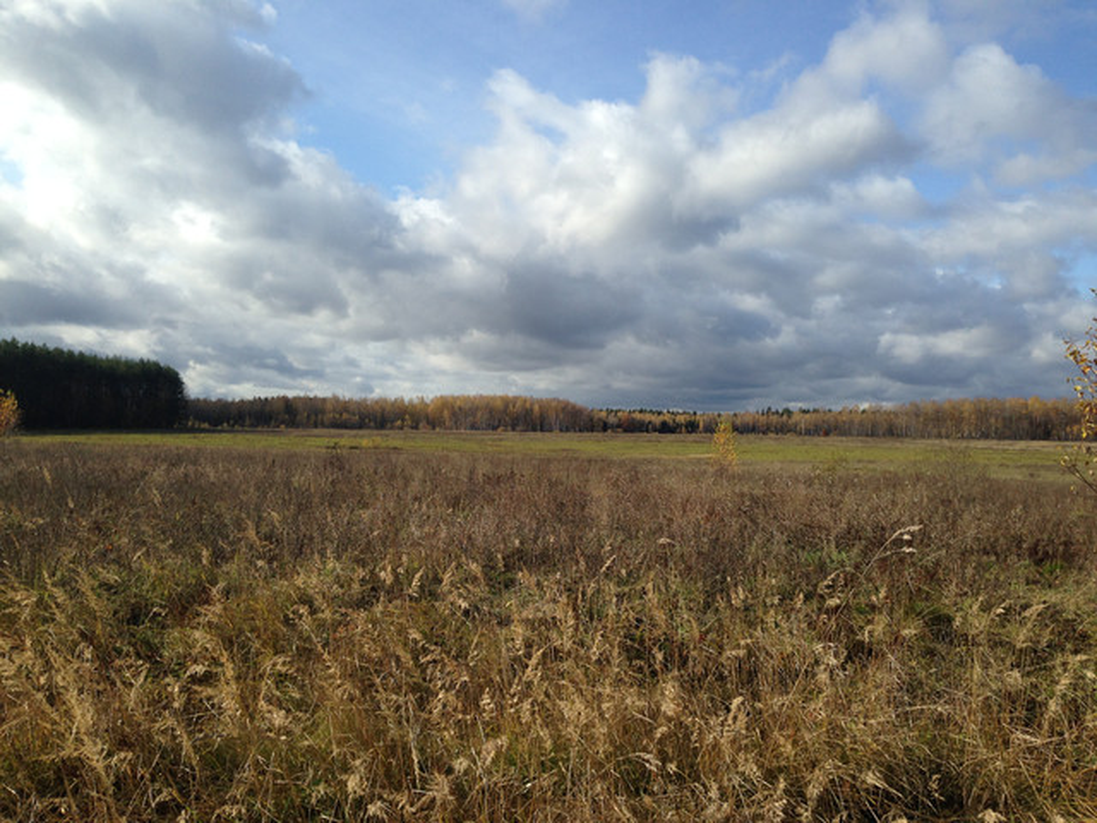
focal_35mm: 33
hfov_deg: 55.4
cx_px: 548
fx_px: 1046
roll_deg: -1.2
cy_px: 412
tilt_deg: +0.5
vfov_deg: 42.9
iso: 50
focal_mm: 4.12
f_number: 2.4
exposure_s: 1/1808
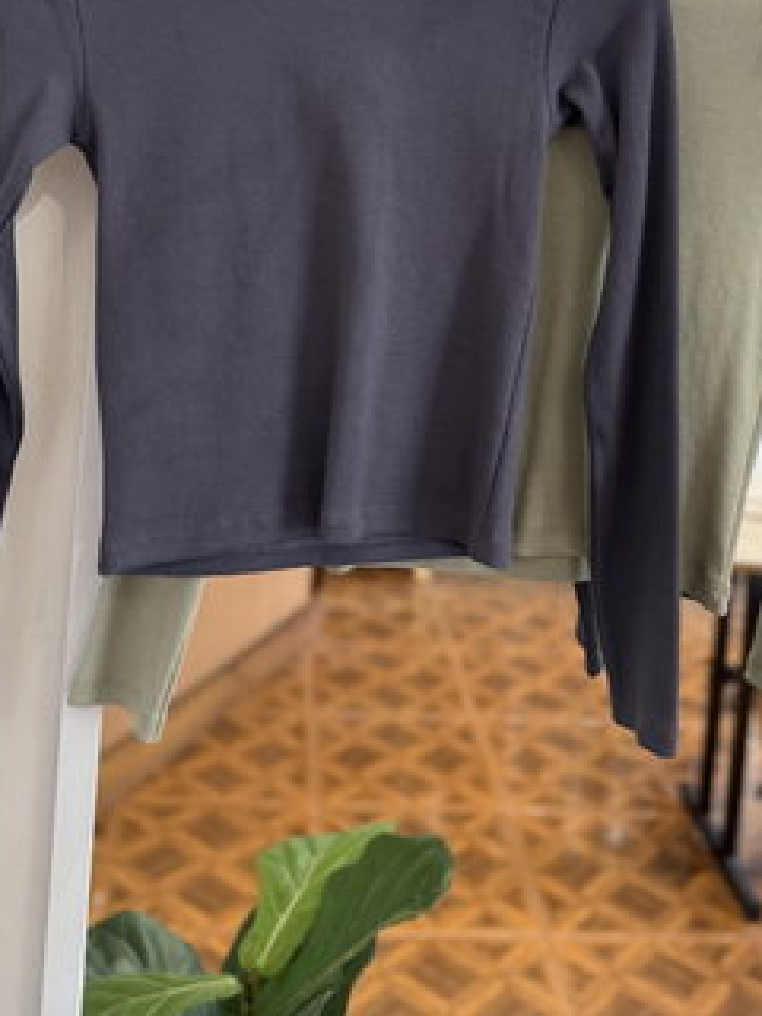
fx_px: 1174
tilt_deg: -3.9
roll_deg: -5.4
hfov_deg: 36.0
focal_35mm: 40
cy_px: 214
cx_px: 400
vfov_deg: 44.7
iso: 200
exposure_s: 1/110
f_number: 1.78
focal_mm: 6.76
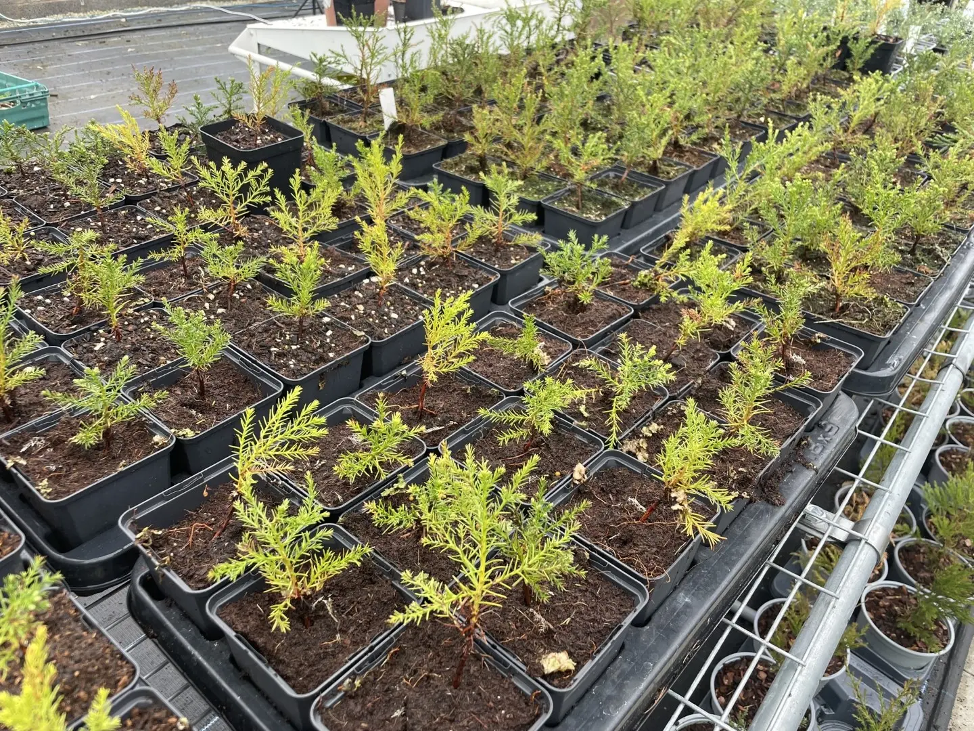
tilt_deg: -33.3
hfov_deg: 67.3
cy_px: 366
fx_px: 732
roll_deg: -6.0
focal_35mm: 26
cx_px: 487
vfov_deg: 53.1
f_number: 1.6
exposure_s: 1/121
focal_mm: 4.2
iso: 50
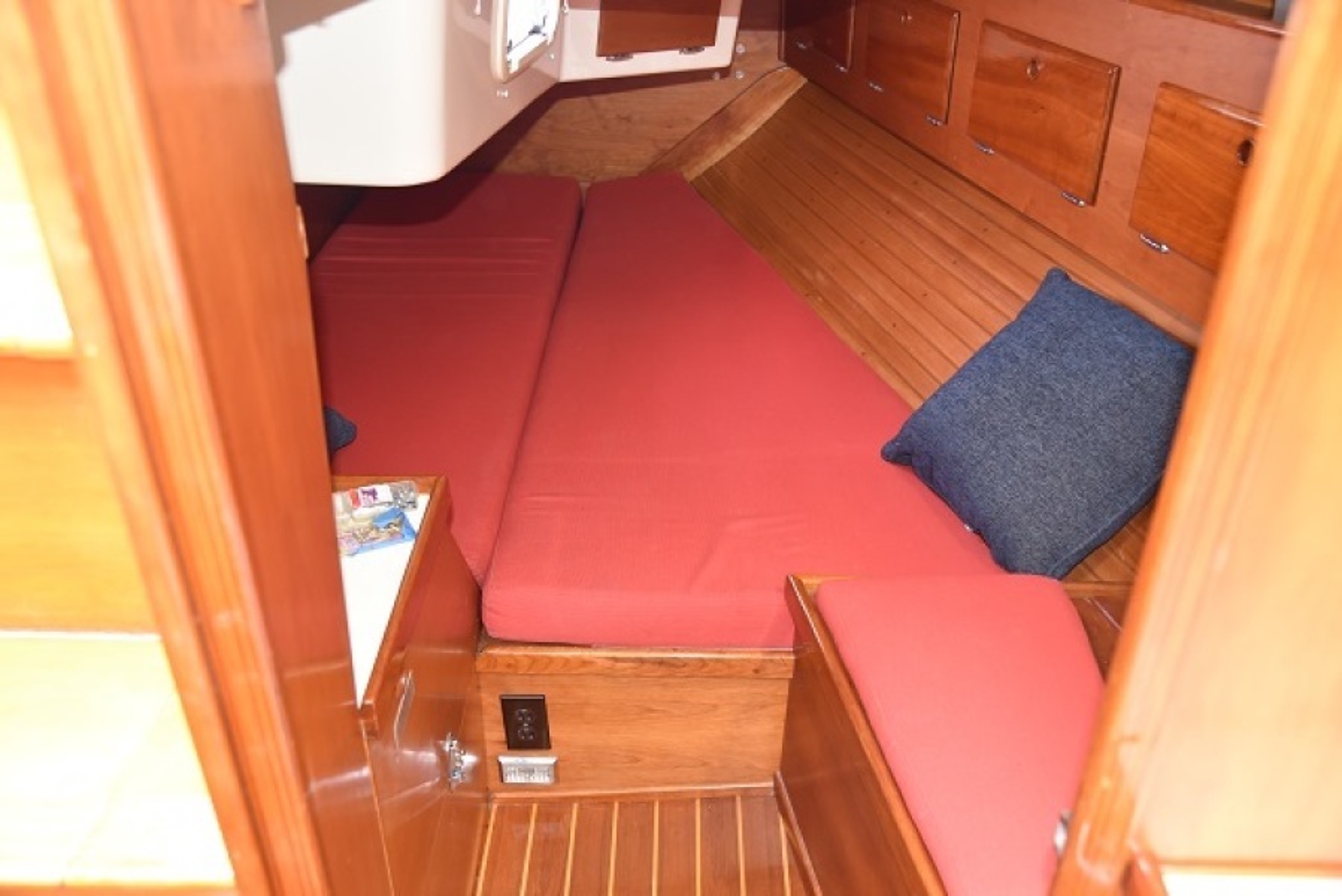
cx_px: 671
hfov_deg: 61.9
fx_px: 1119
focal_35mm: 30
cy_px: 448
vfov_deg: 43.6
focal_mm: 30
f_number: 4
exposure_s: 1/60
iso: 2000
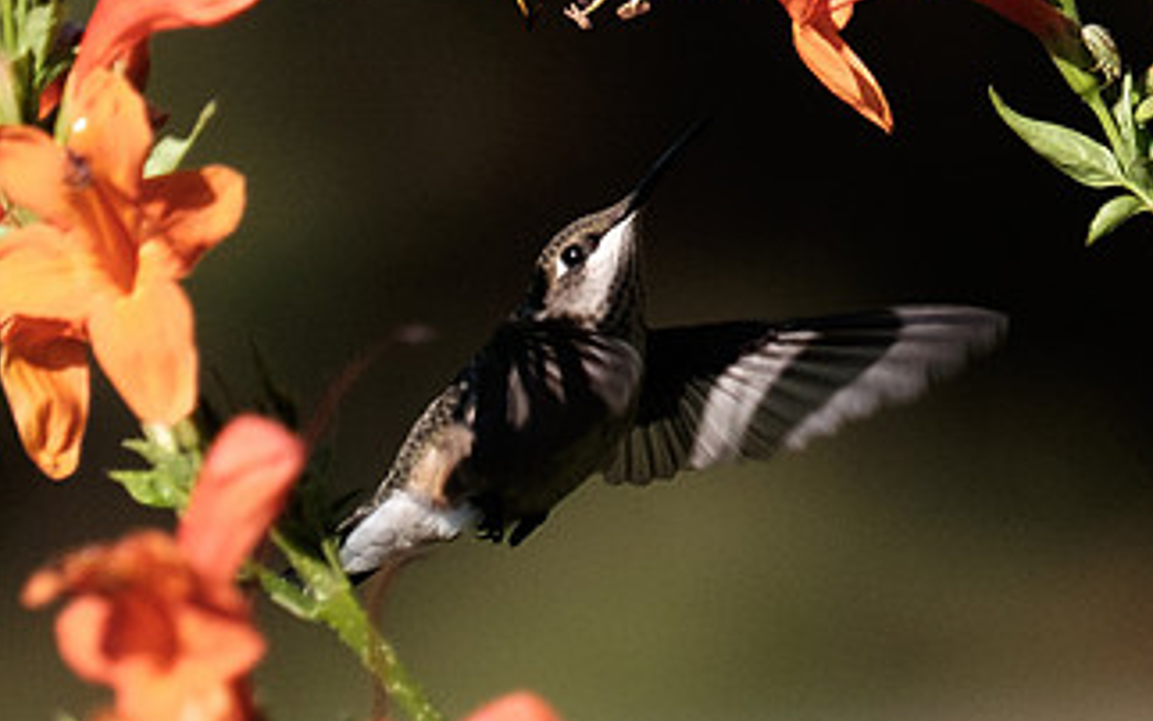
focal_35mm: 1408
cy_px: -116
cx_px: 962
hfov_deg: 1.5
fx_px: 44251
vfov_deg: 0.9
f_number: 4.8
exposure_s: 1/2000
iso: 400
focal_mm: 200
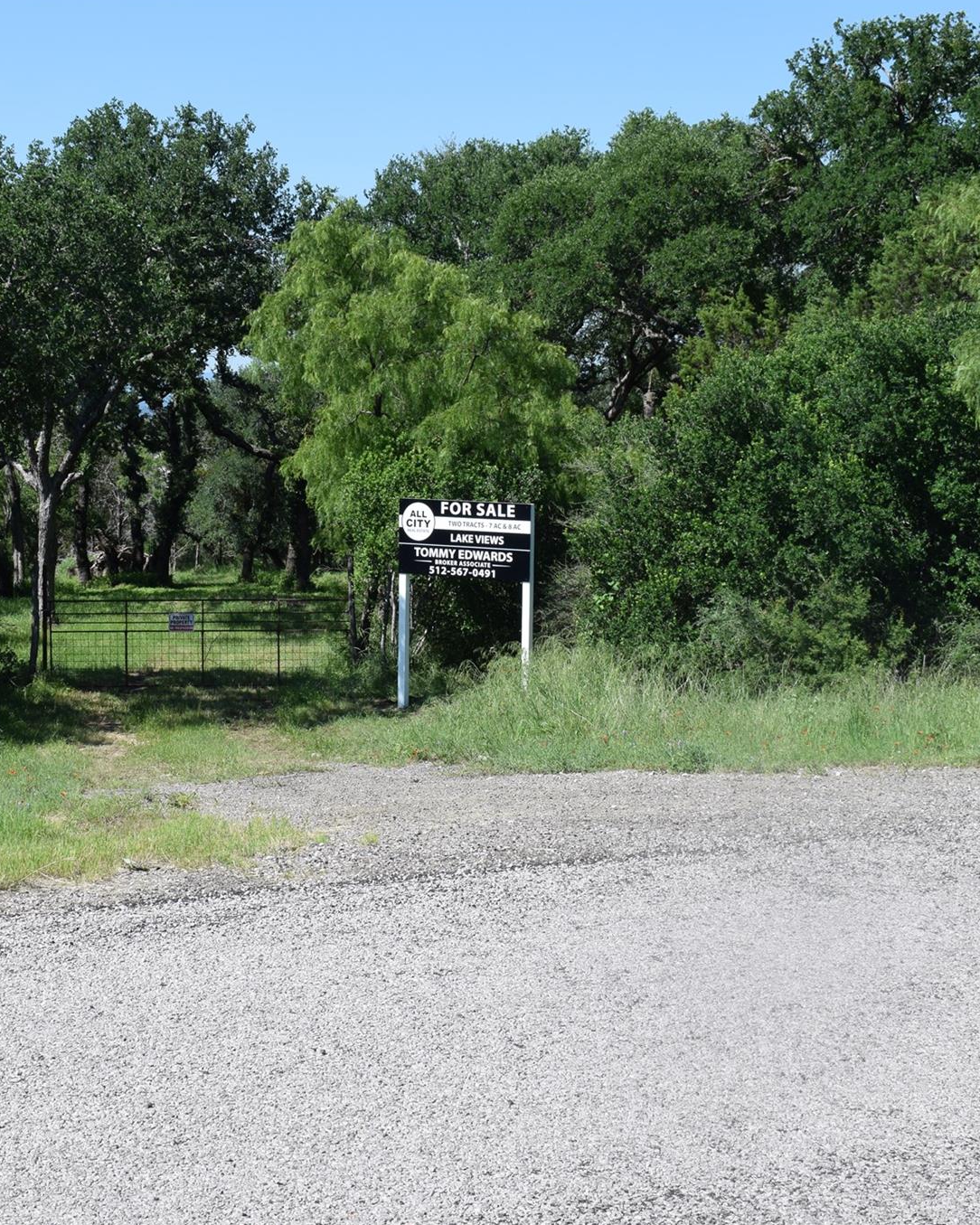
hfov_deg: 24.6
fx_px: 2237
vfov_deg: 30.6
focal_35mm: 62
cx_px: 344
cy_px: 610
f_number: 9
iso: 200
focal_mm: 29
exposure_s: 1/320
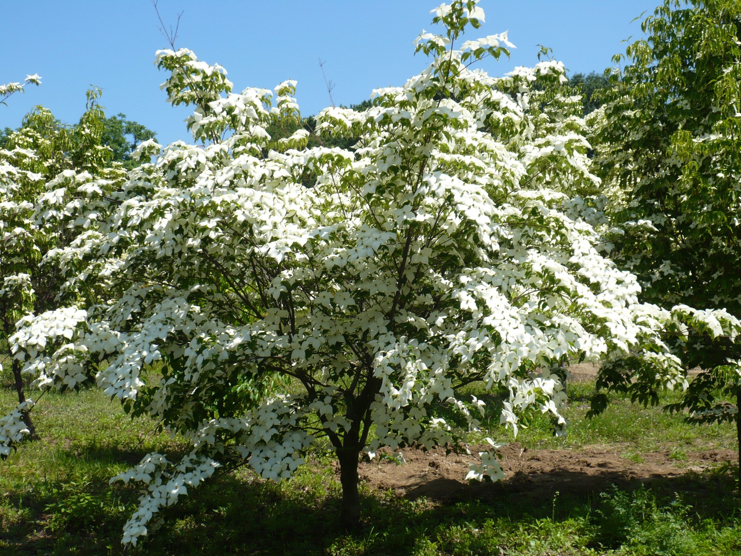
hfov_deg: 38.2
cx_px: 370
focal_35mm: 50
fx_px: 1070
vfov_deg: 29.1
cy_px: 278
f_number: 10
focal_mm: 8.3
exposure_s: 1/160
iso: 100
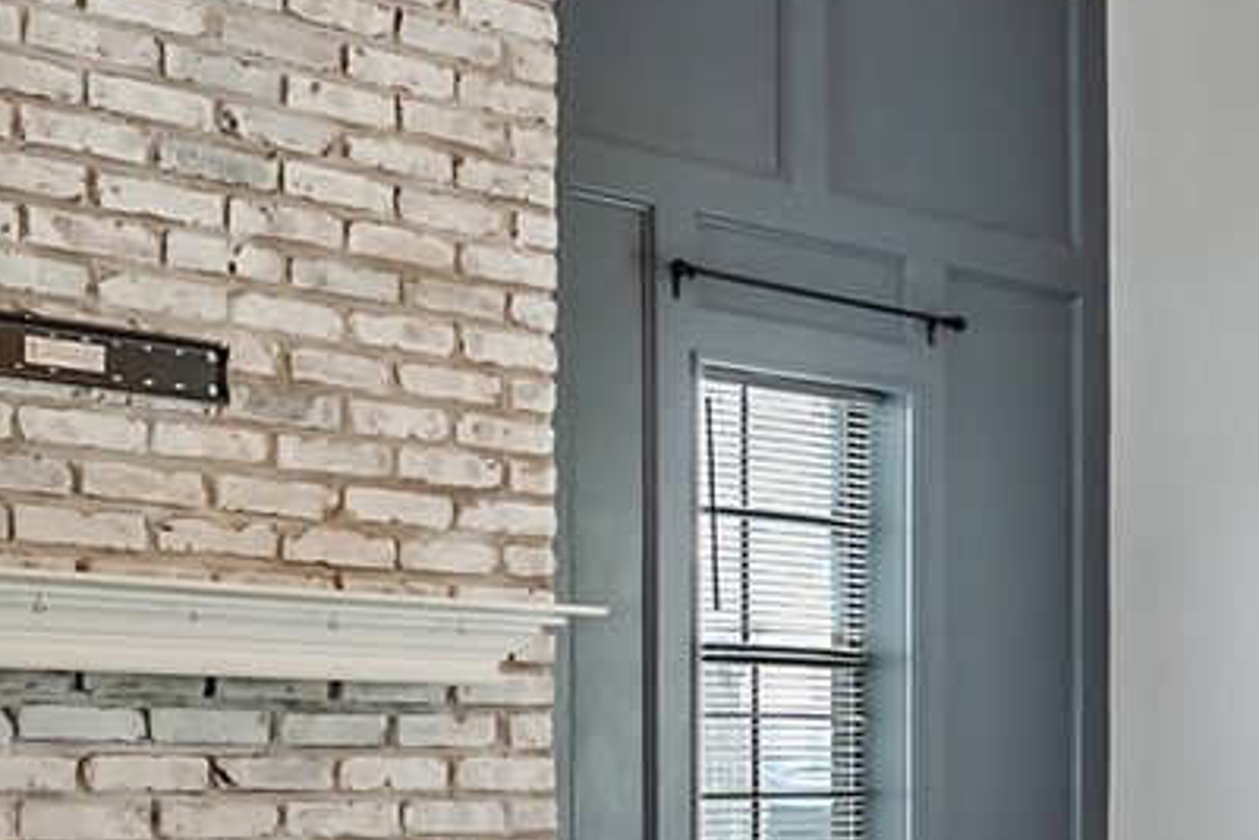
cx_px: 1706
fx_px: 2659
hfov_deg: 23.1
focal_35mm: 76
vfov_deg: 17.7
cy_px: 774
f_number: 8
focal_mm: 14
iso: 800
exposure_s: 1/8
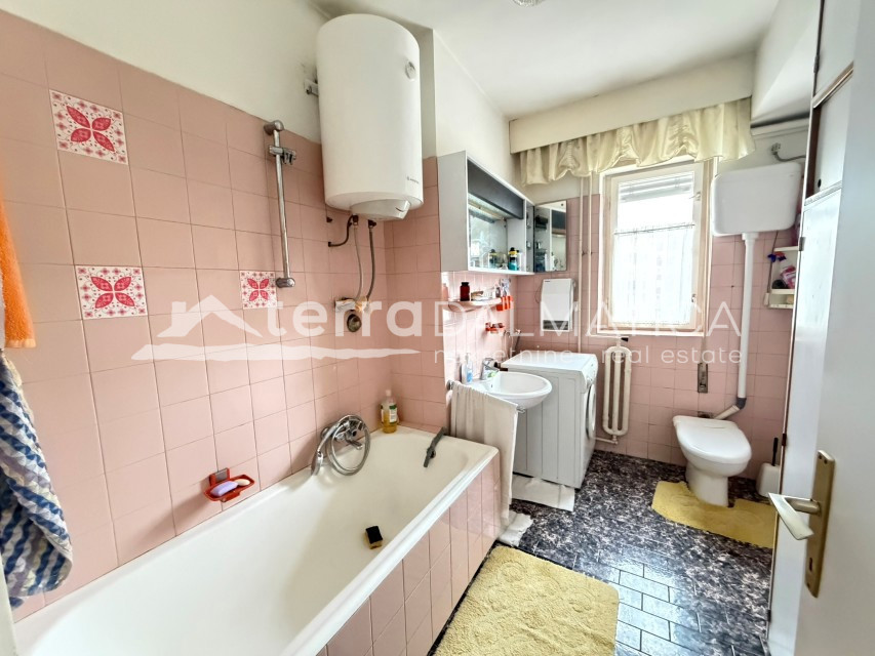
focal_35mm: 14
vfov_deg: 85.7
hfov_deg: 102.1
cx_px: 438
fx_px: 354
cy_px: 328
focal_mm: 2.22
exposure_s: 1/50
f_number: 2.2
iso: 1250
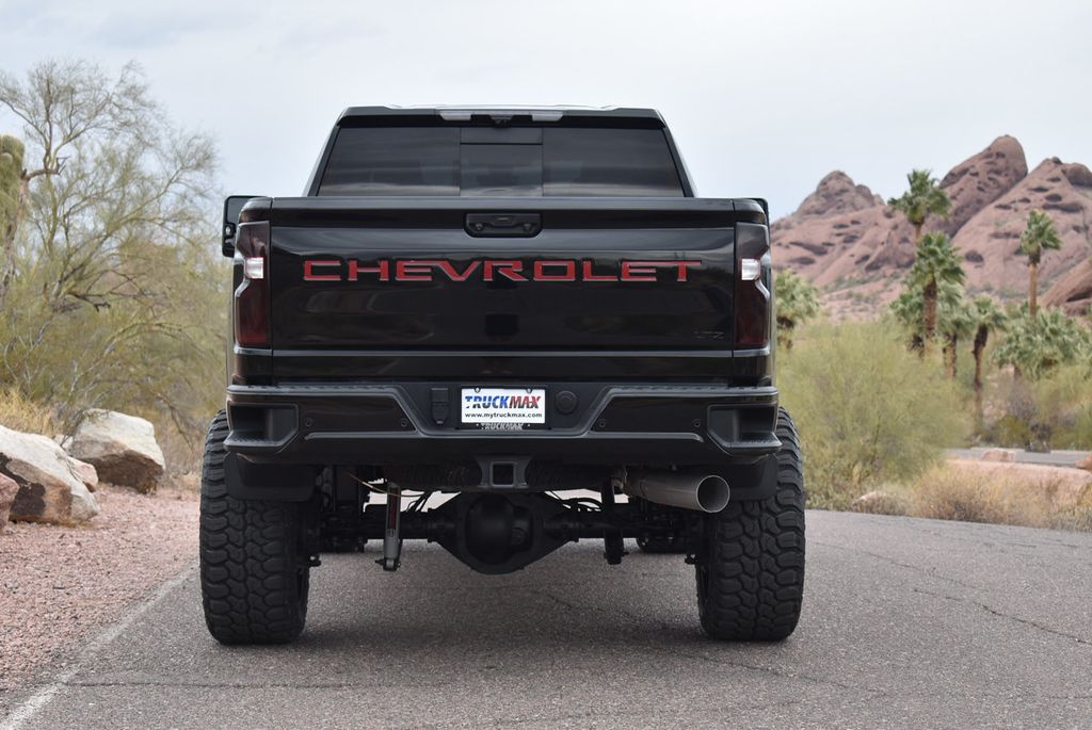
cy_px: 365
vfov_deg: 17.5
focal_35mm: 78
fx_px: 2368
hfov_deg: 26.0
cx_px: 546
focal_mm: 52
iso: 220
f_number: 5.6
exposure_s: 1/250
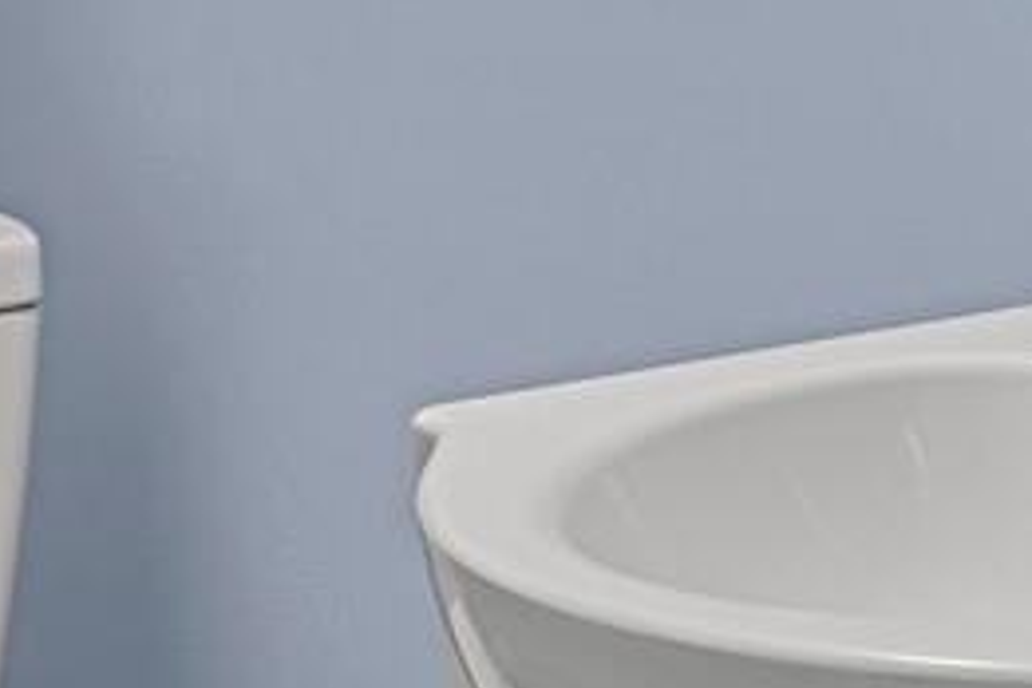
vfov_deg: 12.5
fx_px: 2981
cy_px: -336
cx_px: 1560
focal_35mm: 104
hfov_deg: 17.6
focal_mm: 17
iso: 250
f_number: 8
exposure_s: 4
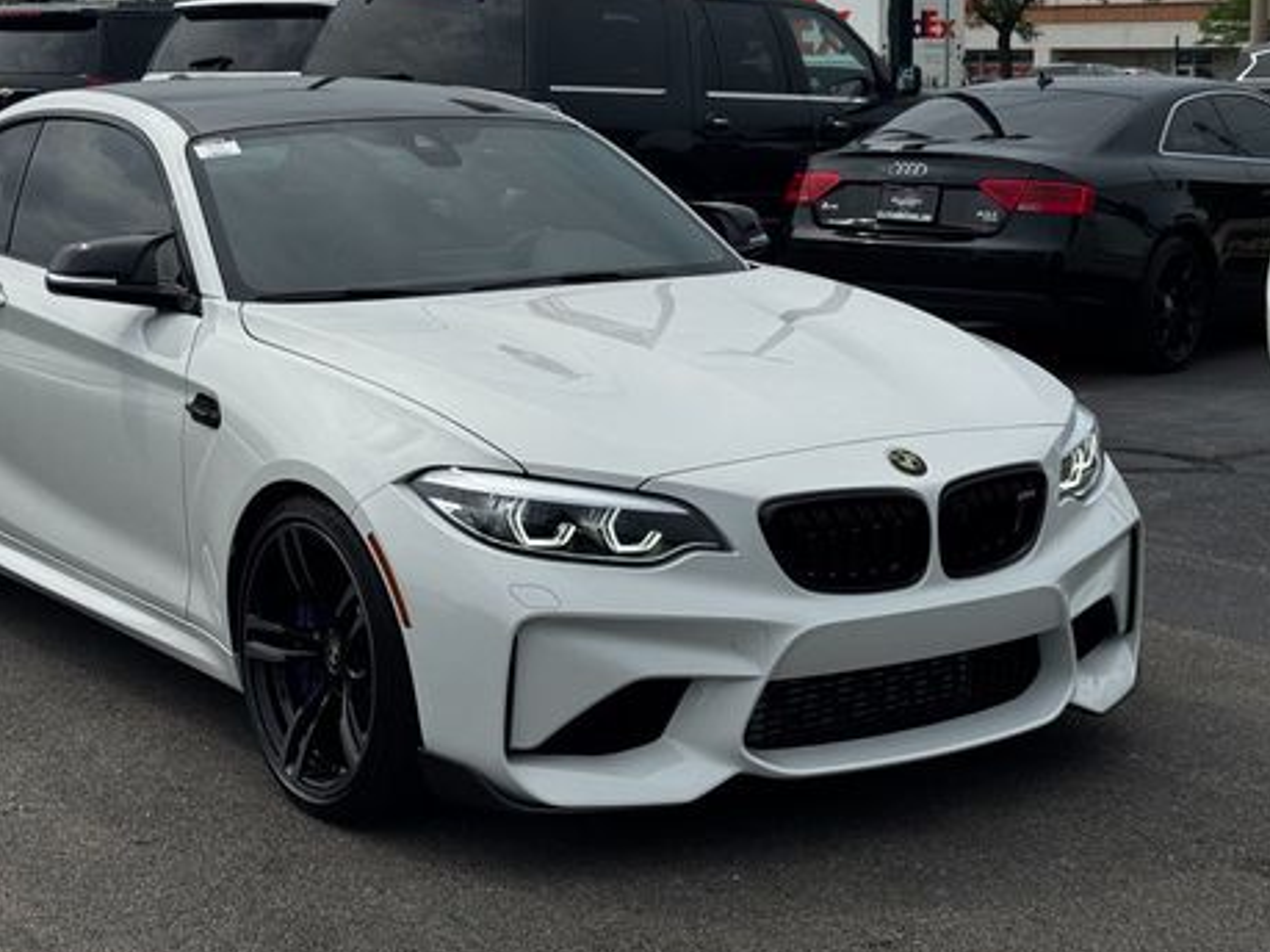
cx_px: 573
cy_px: 329
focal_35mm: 67
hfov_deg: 29.0
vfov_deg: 21.8
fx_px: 2457
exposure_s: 1/7092
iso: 64
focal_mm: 6.76
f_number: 1.78
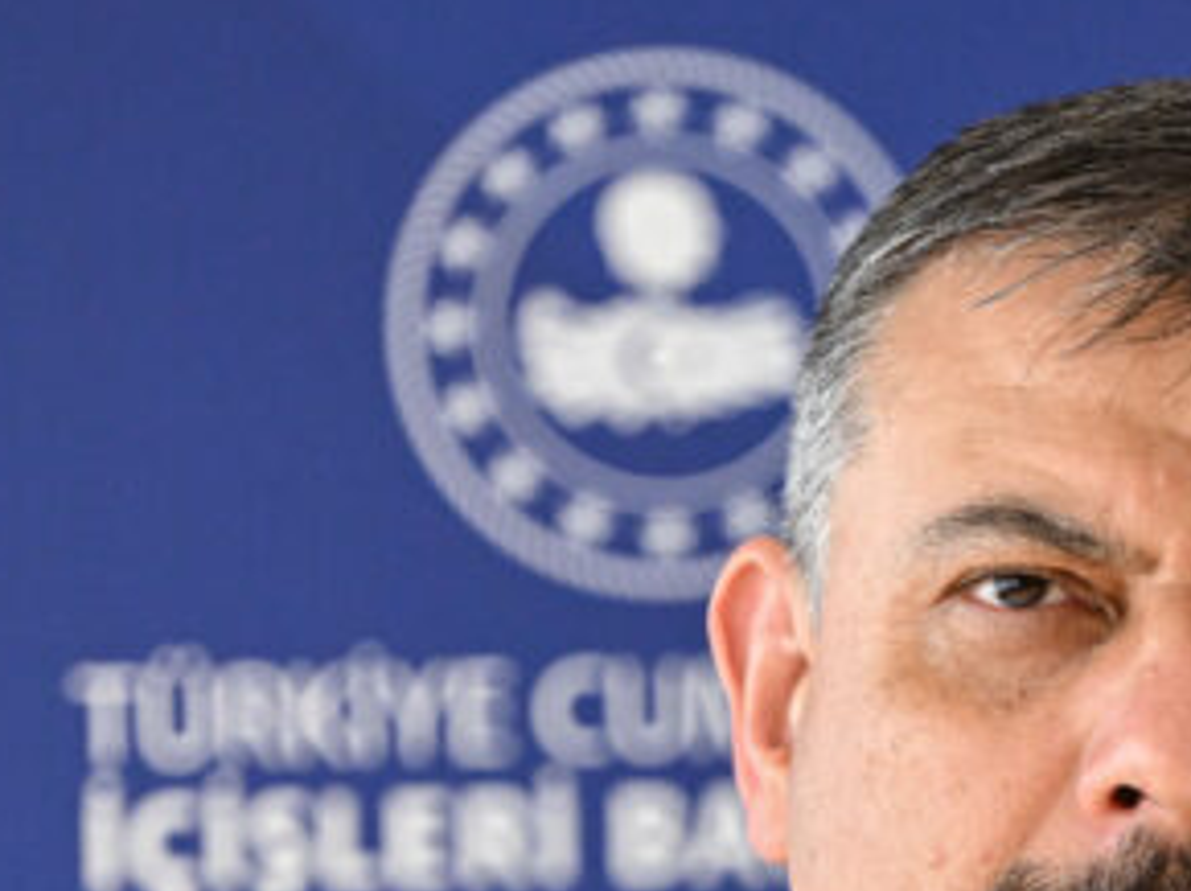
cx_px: 1191
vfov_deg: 2.3
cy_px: 1476
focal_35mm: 658
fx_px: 22620
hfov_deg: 3.0
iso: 1600
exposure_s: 1/800
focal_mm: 155
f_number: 2.8
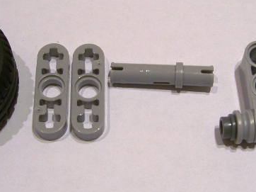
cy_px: 95
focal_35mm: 84
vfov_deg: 17.5
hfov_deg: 23.3
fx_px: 621
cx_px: 134
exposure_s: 1/60
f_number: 2.8
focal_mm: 7.9
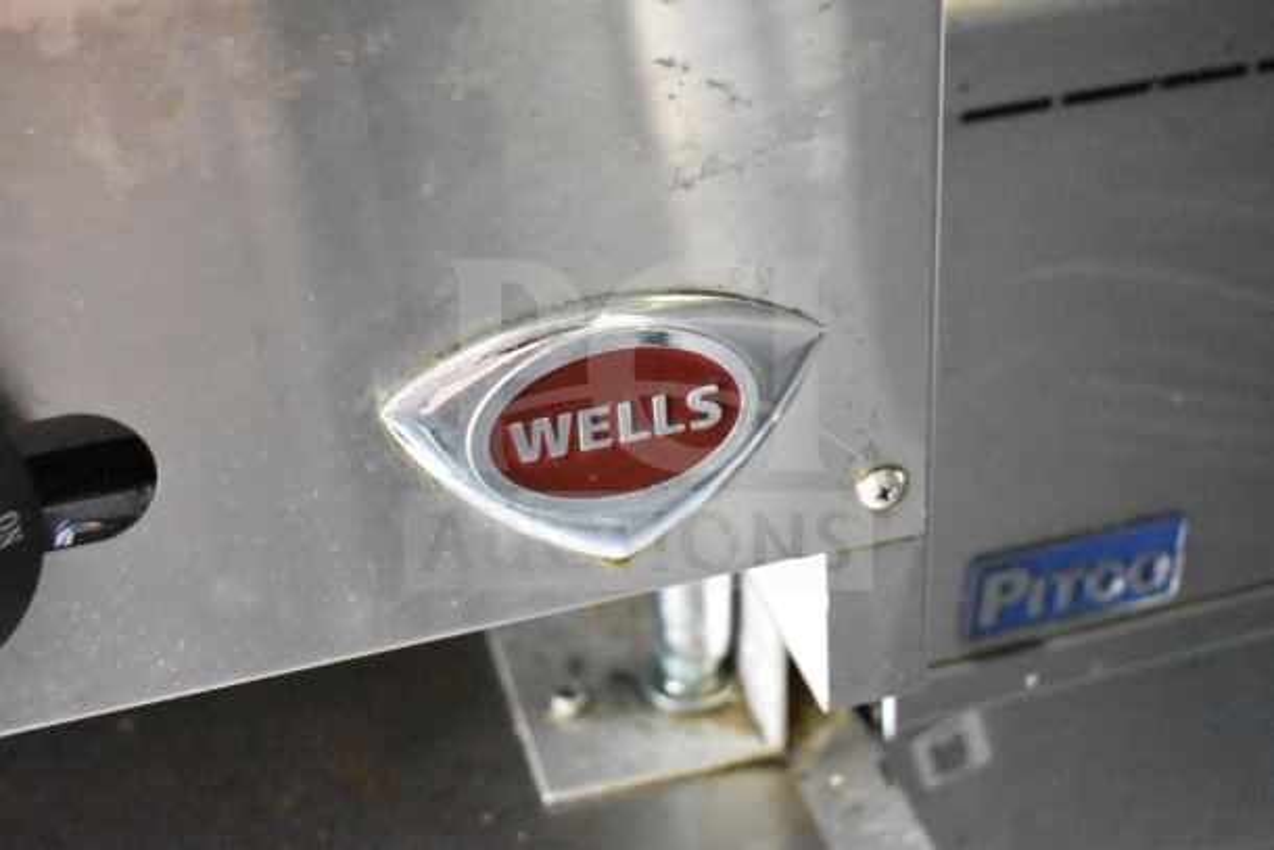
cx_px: 637
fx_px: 1805
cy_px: 425
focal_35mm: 51
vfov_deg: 26.5
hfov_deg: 38.9
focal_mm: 34
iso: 14400
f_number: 4.5
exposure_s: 1/50
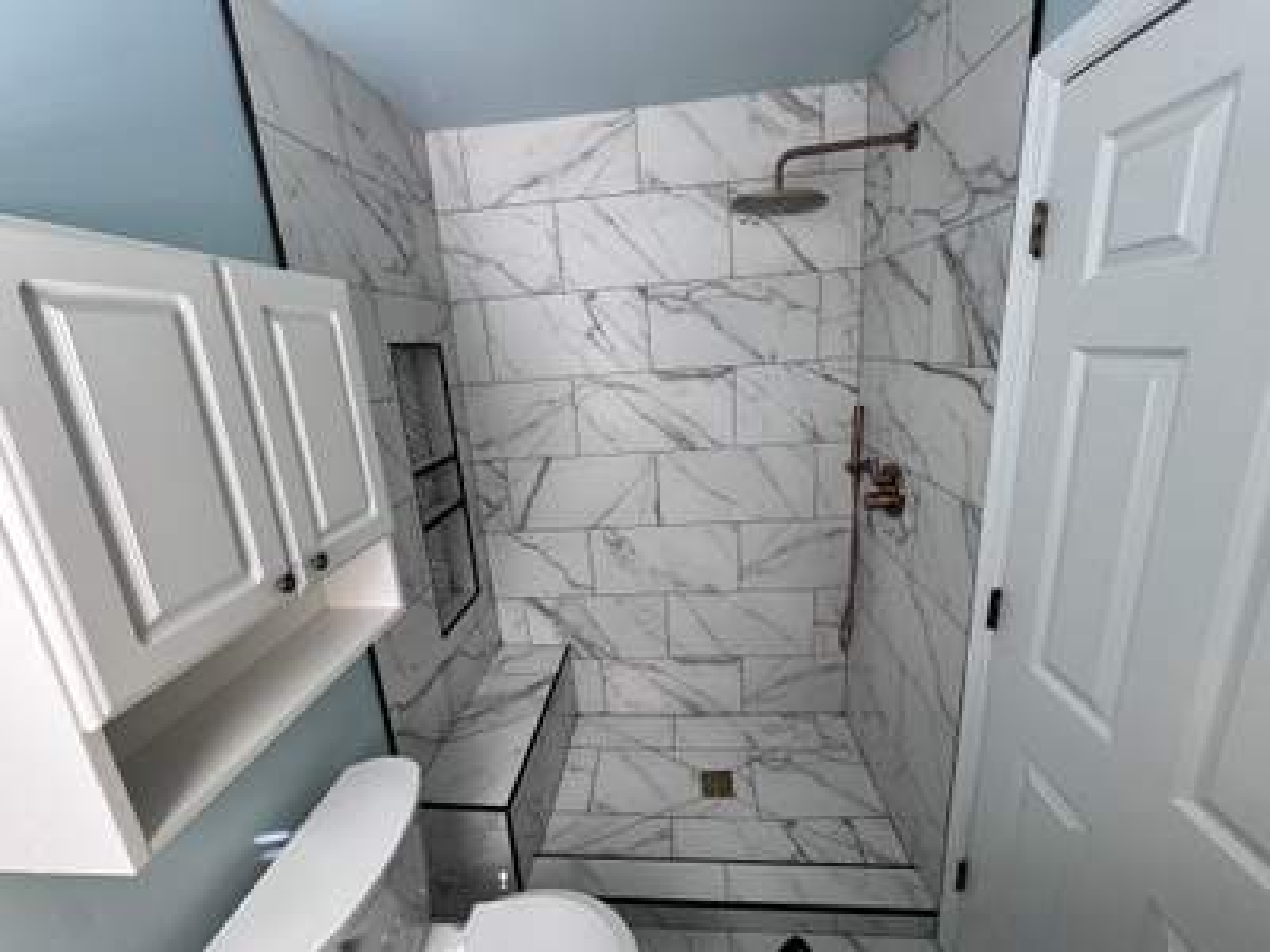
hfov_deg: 102.1
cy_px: 476
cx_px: 635
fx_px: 514
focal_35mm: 14
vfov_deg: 85.7
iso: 80
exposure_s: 1/99
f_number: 2.2
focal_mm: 2.22
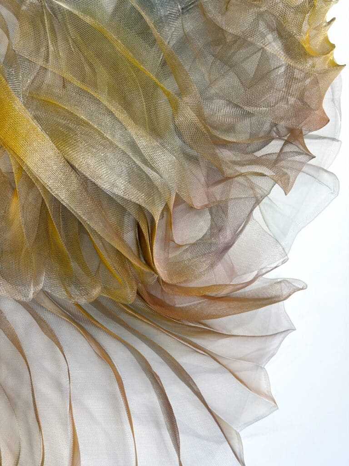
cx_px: 174
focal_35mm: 48
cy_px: 233
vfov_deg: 39.7
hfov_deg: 30.3
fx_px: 645
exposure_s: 1/50
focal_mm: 6.76
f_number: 1.78
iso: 64
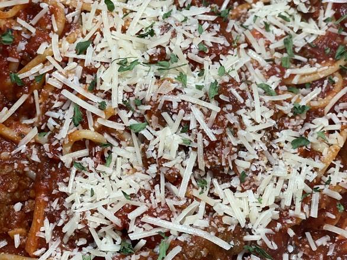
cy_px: 130
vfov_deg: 22.9
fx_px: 642
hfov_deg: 30.3
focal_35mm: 64
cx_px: 174
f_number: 2.2
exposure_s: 1/40
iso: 160
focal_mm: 7.5
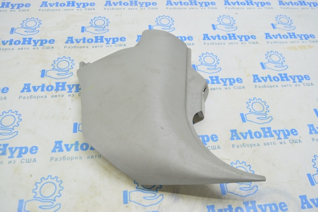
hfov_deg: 59.5
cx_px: 159
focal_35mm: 32
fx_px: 278
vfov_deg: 41.6
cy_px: 106
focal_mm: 21
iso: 400
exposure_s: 1/20
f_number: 5.6
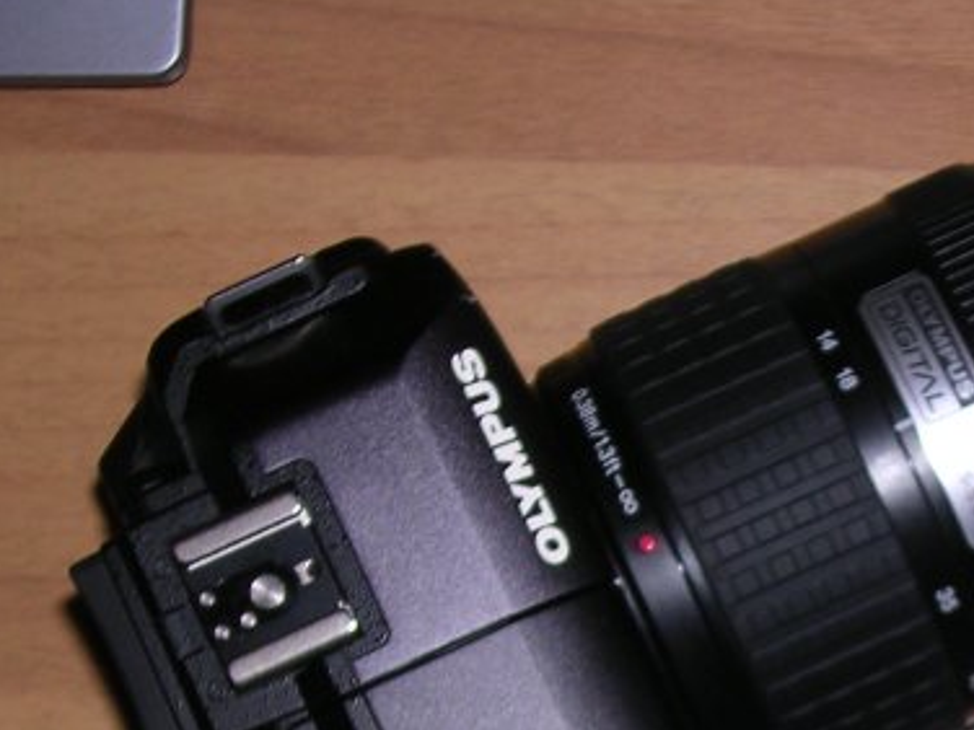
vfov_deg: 12.3
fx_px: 3348
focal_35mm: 119
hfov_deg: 16.3
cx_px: 933
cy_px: 766
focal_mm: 8.5
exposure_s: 1/60.1
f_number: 3.3
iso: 100
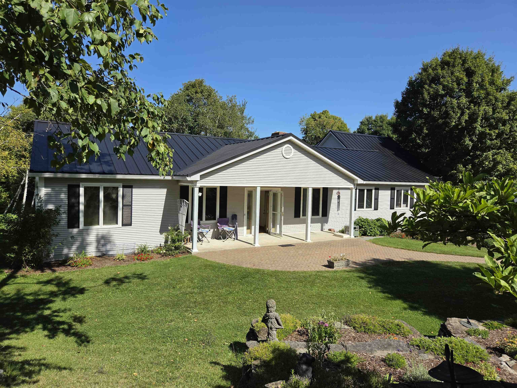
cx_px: 258
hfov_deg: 73.9
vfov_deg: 58.9
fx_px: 344
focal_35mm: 23
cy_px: 194
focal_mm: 5.4
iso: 80
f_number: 1.8
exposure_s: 1/4459
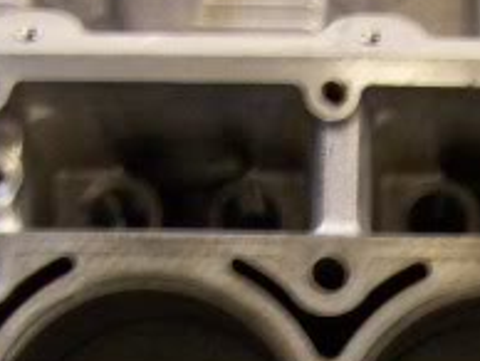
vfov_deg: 9.9
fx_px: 2055
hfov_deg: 13.2
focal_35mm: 148
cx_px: 400
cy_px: 464
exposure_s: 1/8
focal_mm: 6
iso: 200
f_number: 2.7
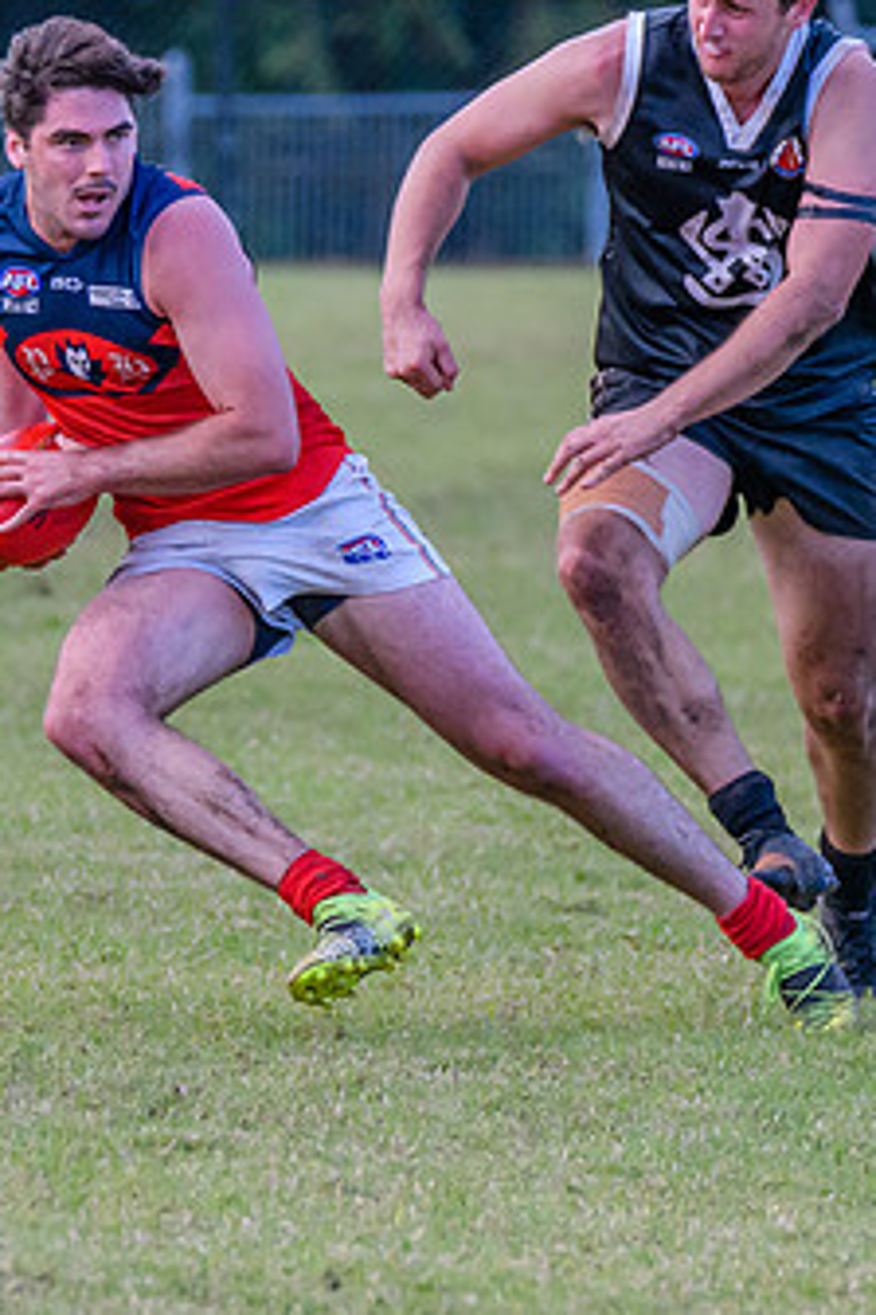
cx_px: 461
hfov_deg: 1.3
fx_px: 39453
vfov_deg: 1.9
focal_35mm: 1081
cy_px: 808
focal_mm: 360
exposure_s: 1/2000
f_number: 6
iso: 2800
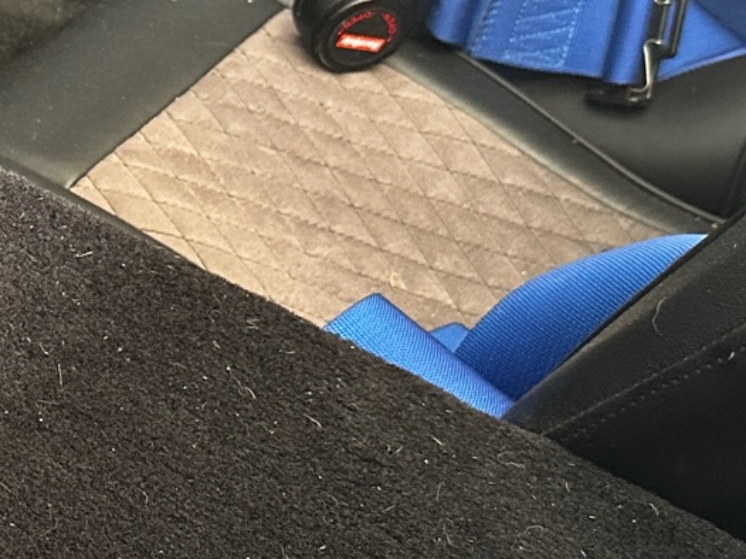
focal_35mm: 92
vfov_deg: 16.0
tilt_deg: -38.8
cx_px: -217
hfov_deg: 19.7
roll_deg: -0.7
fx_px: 1982
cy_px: 275
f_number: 1.78
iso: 500
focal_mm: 6.86
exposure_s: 1/60
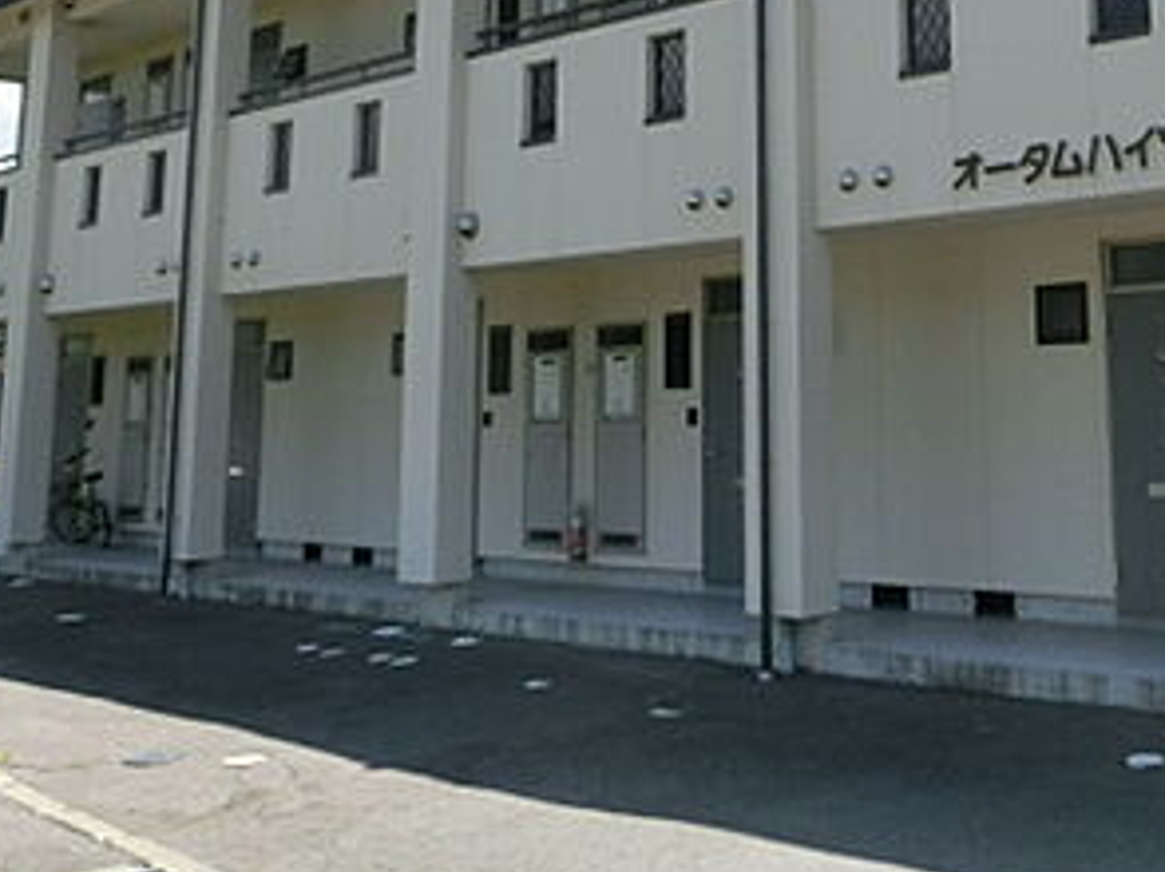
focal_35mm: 49
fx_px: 1648
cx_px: 943
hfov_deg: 37.5
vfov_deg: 28.2
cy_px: 44
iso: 80
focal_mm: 4.24
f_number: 3
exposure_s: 1/800
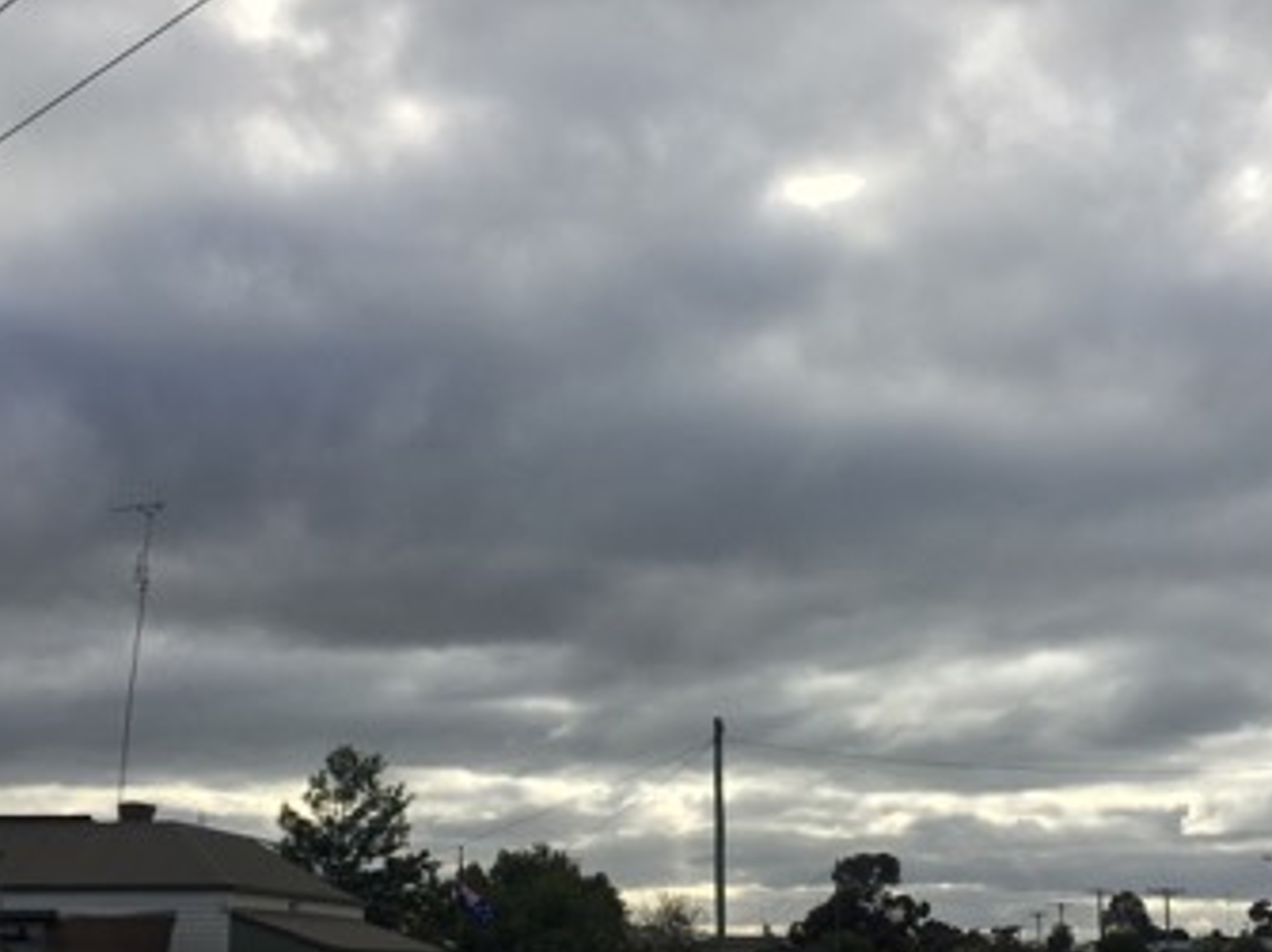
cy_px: 702
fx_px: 1653
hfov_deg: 42.0
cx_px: 699
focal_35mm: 45
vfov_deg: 31.6
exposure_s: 1/2639
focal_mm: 4.15
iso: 32
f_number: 2.2
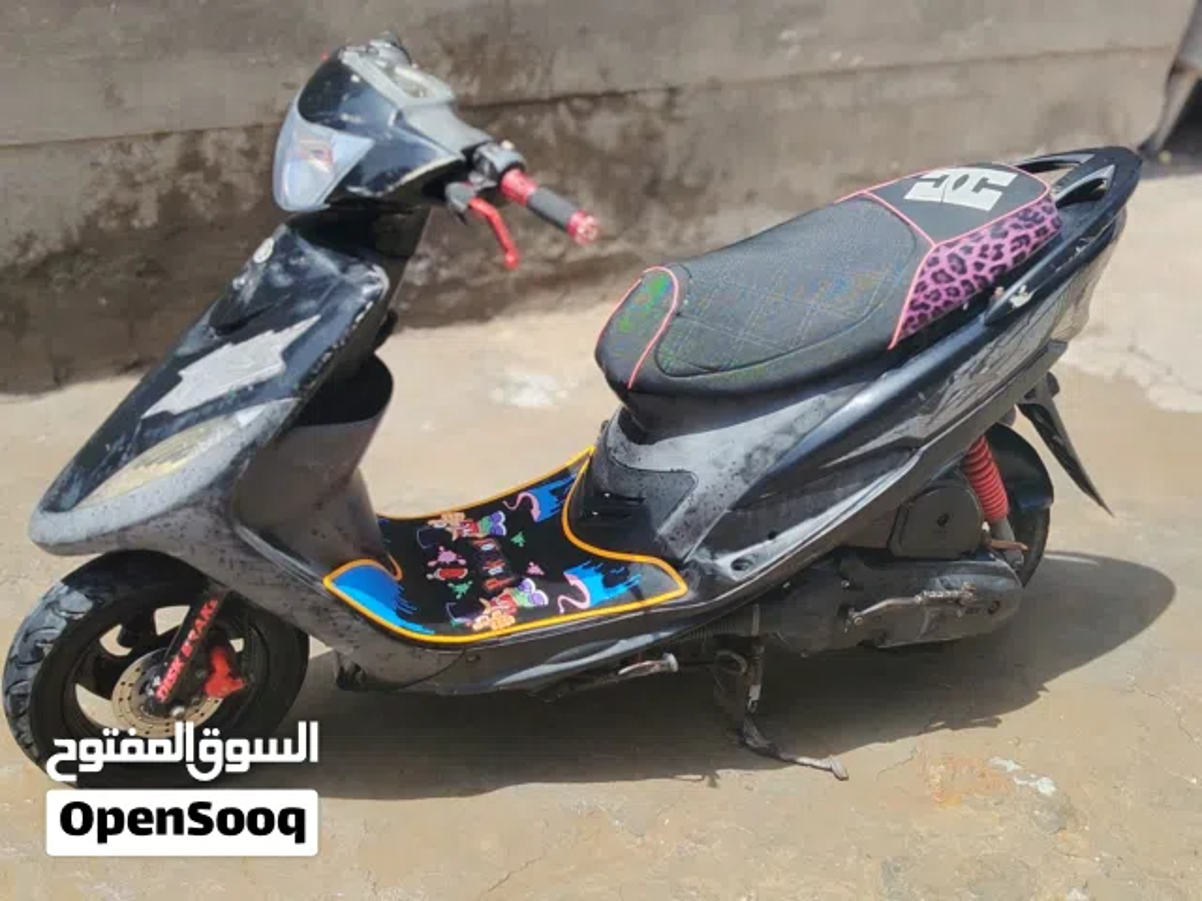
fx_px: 1632
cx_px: 601
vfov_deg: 30.9
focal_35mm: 47
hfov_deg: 40.4
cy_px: 450
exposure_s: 1/544
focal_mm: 5.25
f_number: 4
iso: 100
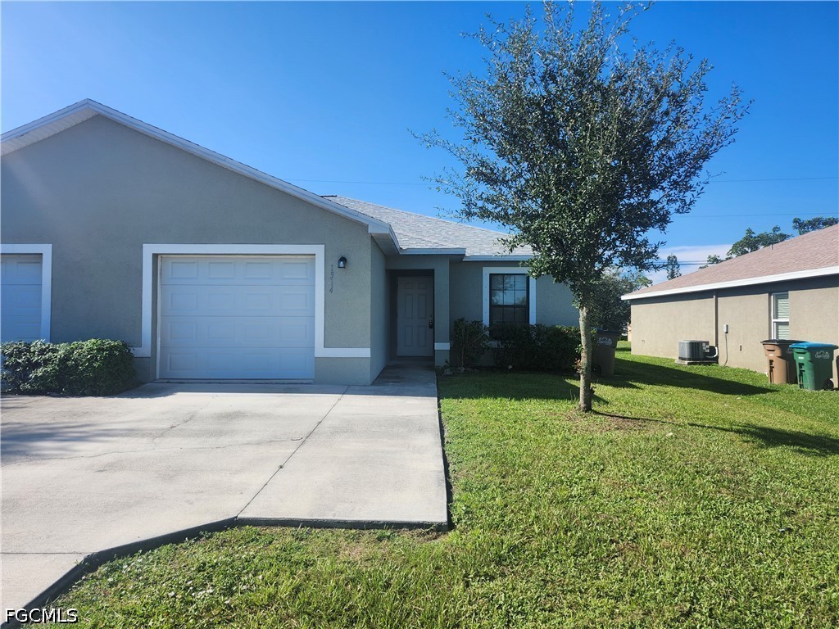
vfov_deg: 58.9
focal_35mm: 23
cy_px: 314
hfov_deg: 73.9
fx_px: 557
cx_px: 420
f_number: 1.8
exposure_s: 1/1369
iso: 25
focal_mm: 5.54
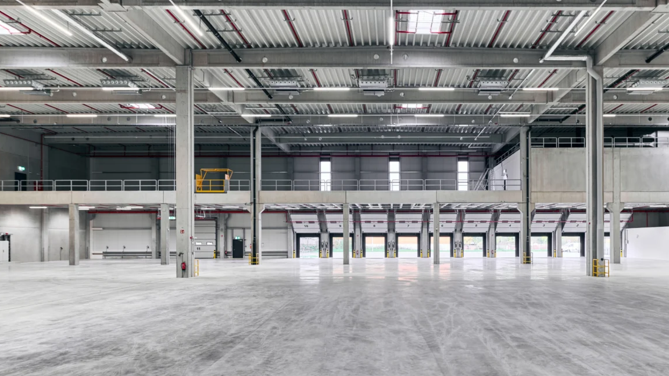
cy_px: 241
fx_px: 390
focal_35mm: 22
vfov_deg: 50.9
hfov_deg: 80.6
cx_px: 386
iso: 64
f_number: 5.6
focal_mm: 15
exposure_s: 1/5
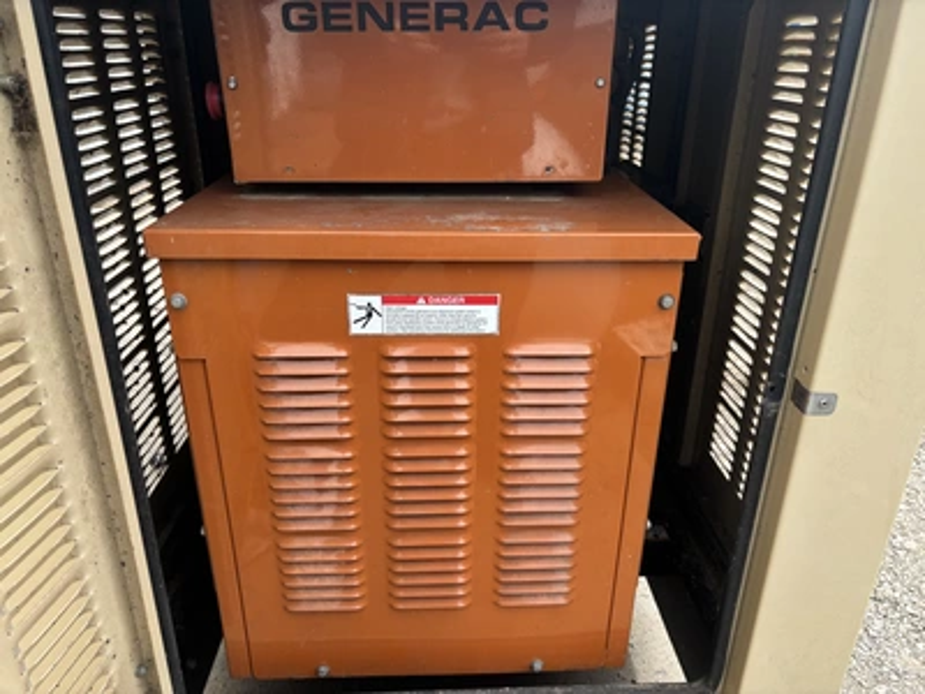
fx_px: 695
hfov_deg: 67.3
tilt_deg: -24.2
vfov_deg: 53.1
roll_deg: +1.7
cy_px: 347
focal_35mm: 26
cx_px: 462
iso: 50
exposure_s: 1/430
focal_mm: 5.96
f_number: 1.6
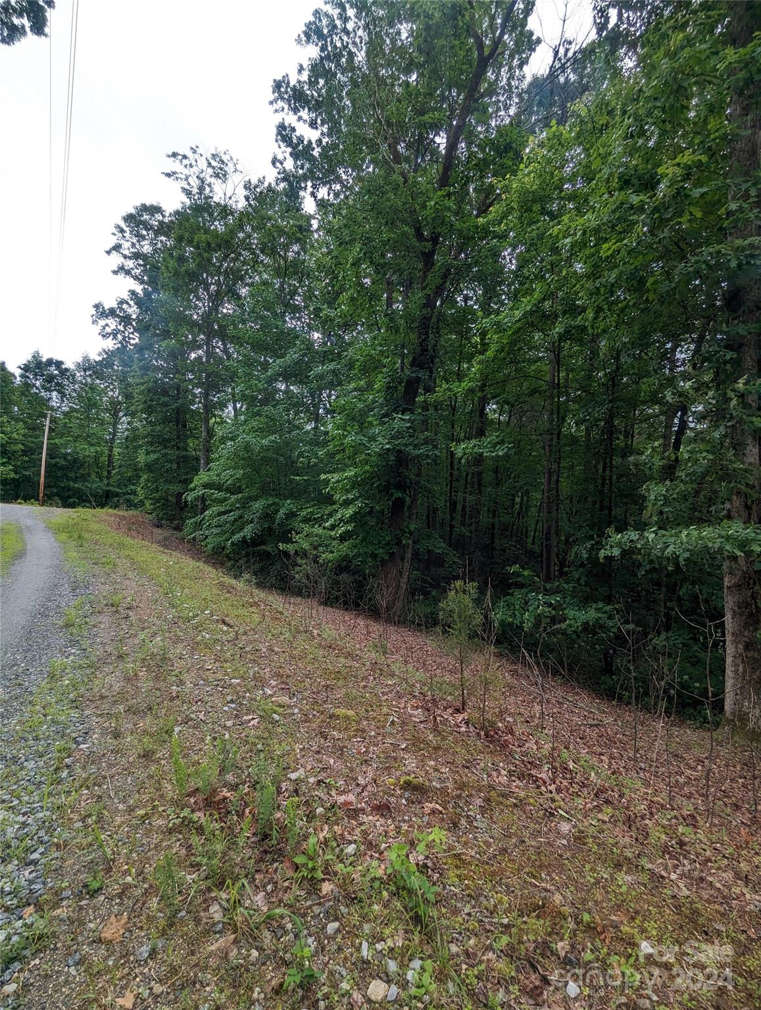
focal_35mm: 16
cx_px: 380
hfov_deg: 78.3
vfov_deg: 94.4
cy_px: 505
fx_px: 468
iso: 42
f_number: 2.2
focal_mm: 2.35
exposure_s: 1/794
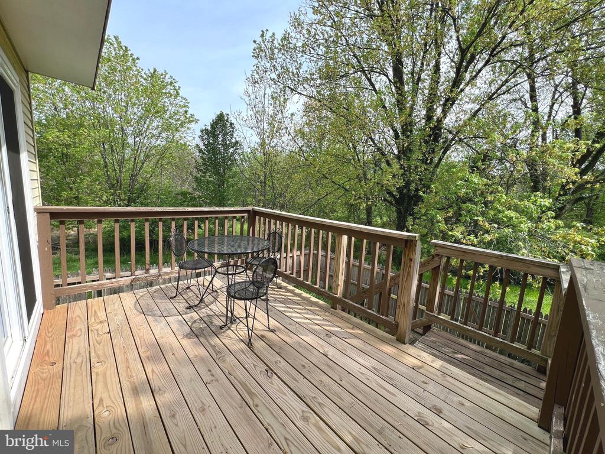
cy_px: 227
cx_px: 302
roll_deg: -3.2
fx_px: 227
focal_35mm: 13
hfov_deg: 106.2
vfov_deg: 89.9
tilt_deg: -8.3
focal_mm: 1.57
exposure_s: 1/426
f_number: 1.8
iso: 32
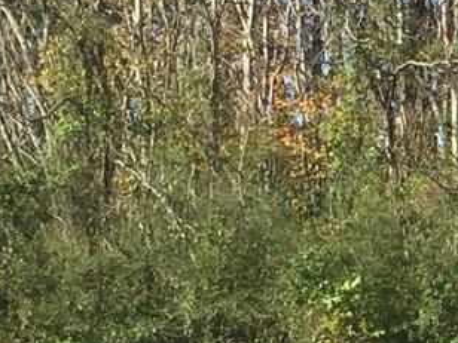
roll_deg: +0.1
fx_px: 2554
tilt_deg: -3.2
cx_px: 962
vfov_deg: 7.6
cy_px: 385
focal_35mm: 193
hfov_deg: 9.5
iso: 32
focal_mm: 4.15
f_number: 2.2
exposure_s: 1/942
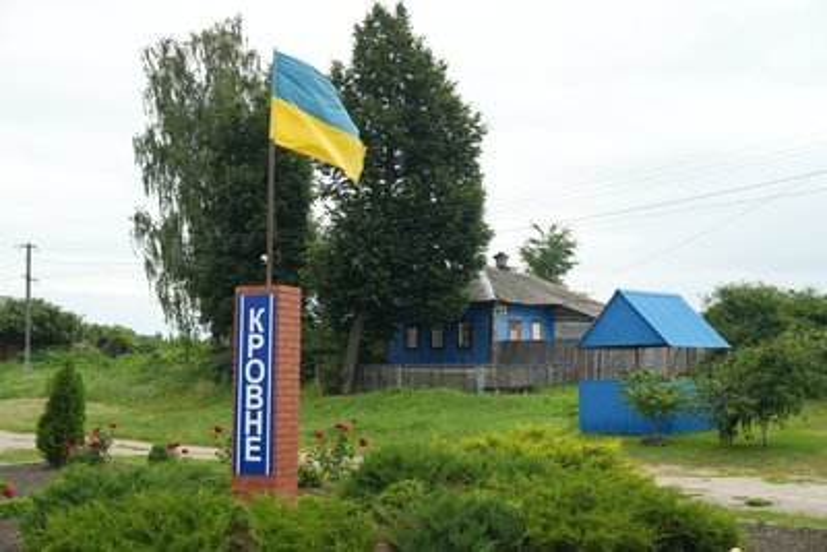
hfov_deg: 43.6
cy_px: 276
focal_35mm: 45
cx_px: 414
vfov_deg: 29.9
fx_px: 1034
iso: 800
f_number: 4.5
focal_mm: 45
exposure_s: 1/100
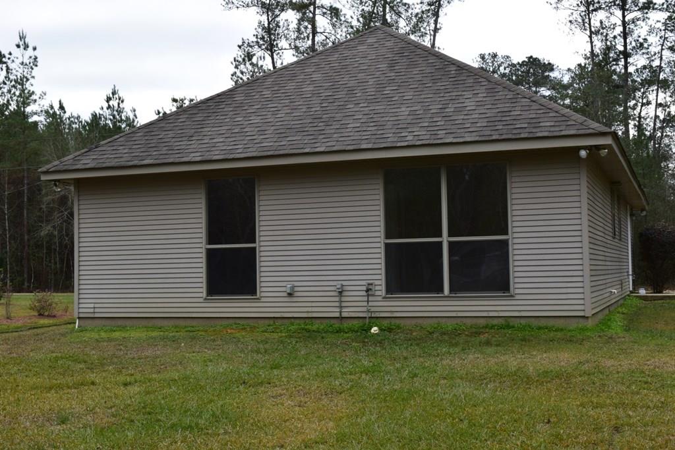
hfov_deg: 38.9
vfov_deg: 26.5
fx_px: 956
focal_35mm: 51
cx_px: 338
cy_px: 225
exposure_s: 1/320
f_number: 10
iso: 400
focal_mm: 34
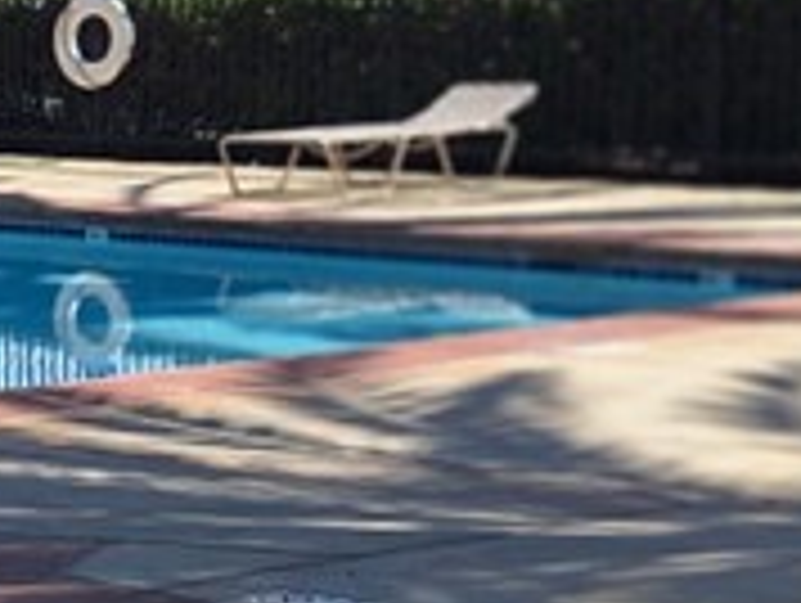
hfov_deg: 13.7
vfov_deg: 11.3
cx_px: -504
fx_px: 3059
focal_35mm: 132
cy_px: 392
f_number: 1.8
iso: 40
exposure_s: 1/2770
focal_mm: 5.54
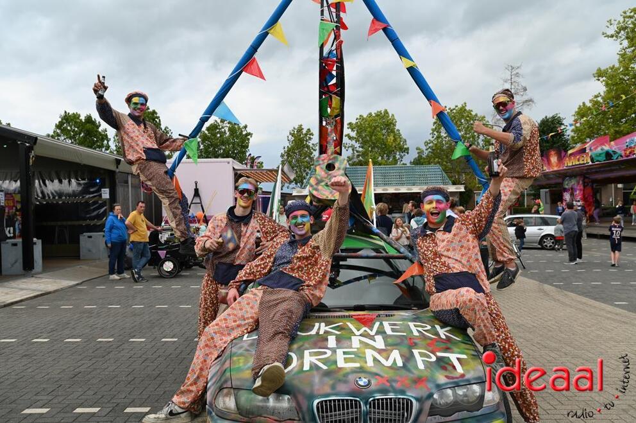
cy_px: 212
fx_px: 565
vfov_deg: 41.0
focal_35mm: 32
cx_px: 318
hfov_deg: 58.8
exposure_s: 1/250
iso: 180
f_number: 5.6
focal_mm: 32
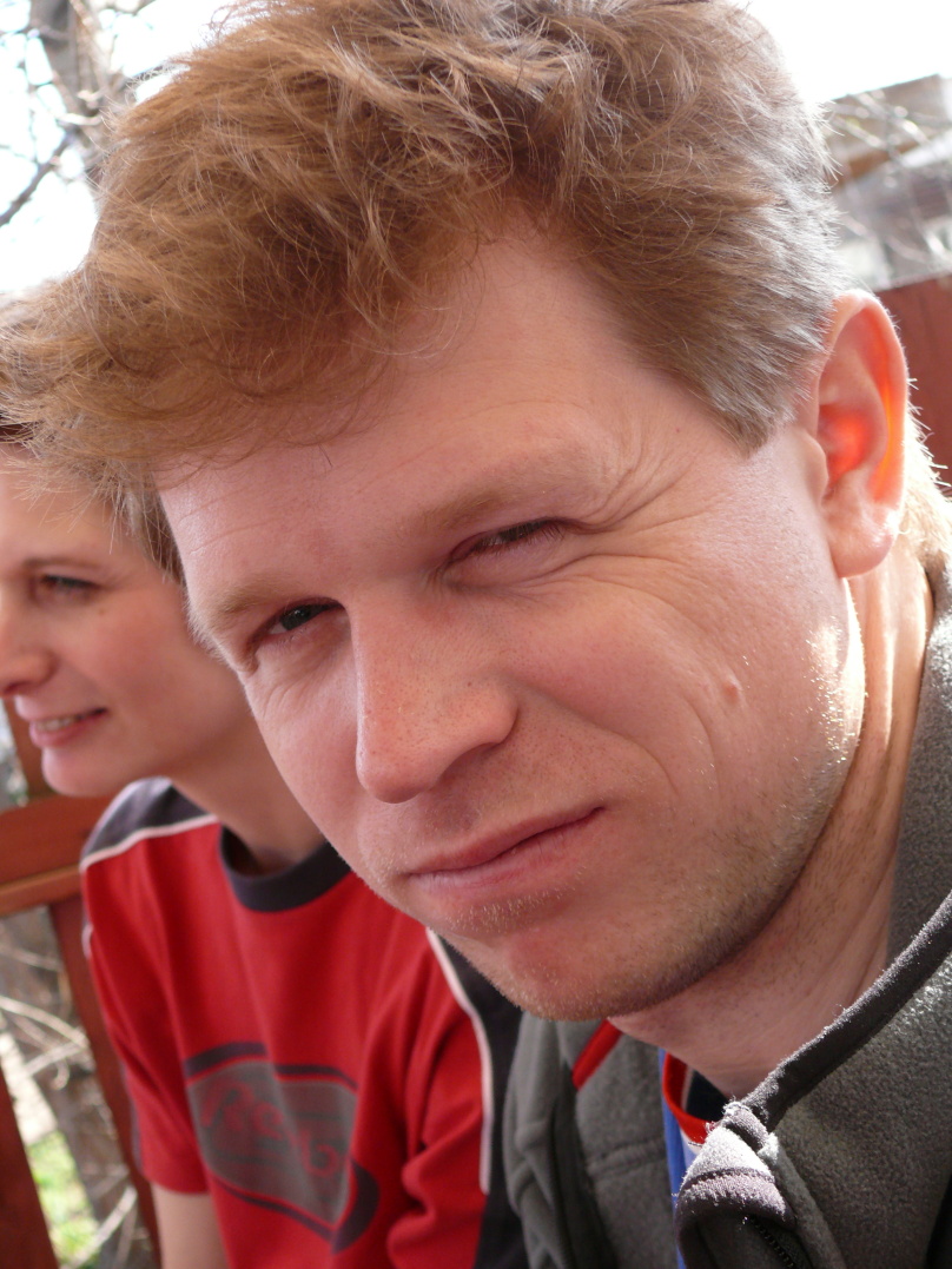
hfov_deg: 28.6
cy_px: 634
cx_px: 476
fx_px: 1870
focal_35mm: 51
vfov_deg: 37.5
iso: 200
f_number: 3.2
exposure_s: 1/320
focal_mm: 10.4
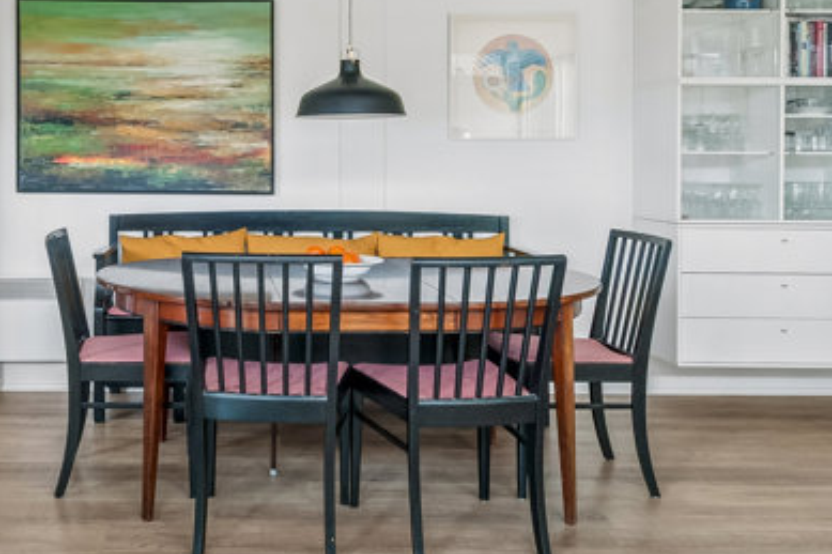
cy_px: 144
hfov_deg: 49.6
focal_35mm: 37
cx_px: 199
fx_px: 855
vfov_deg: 35.2
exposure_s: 1/50
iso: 400
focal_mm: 12
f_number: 10
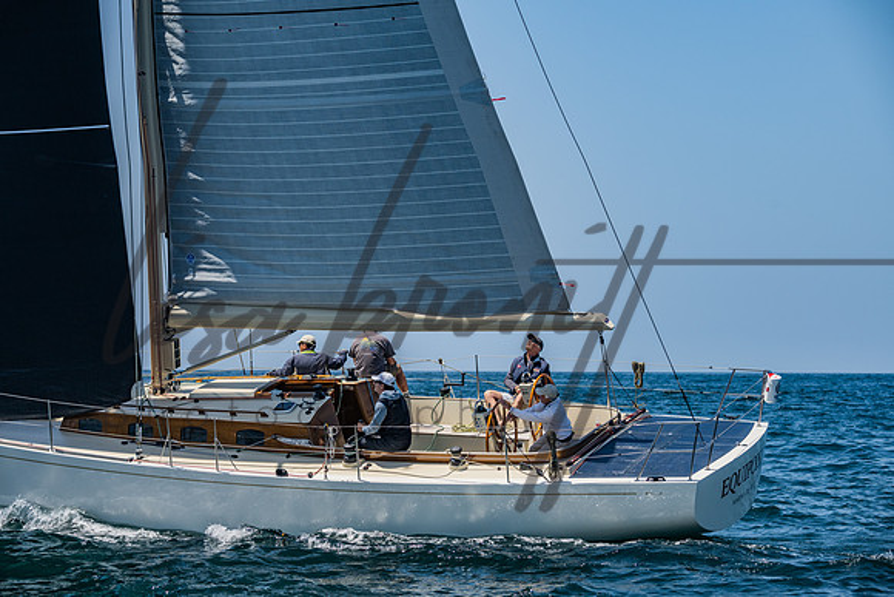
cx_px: 447
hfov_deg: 18.1
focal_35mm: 113
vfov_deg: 12.1
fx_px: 2811
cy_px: 298
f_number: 6.3
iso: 250
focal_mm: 112
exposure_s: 1/2000
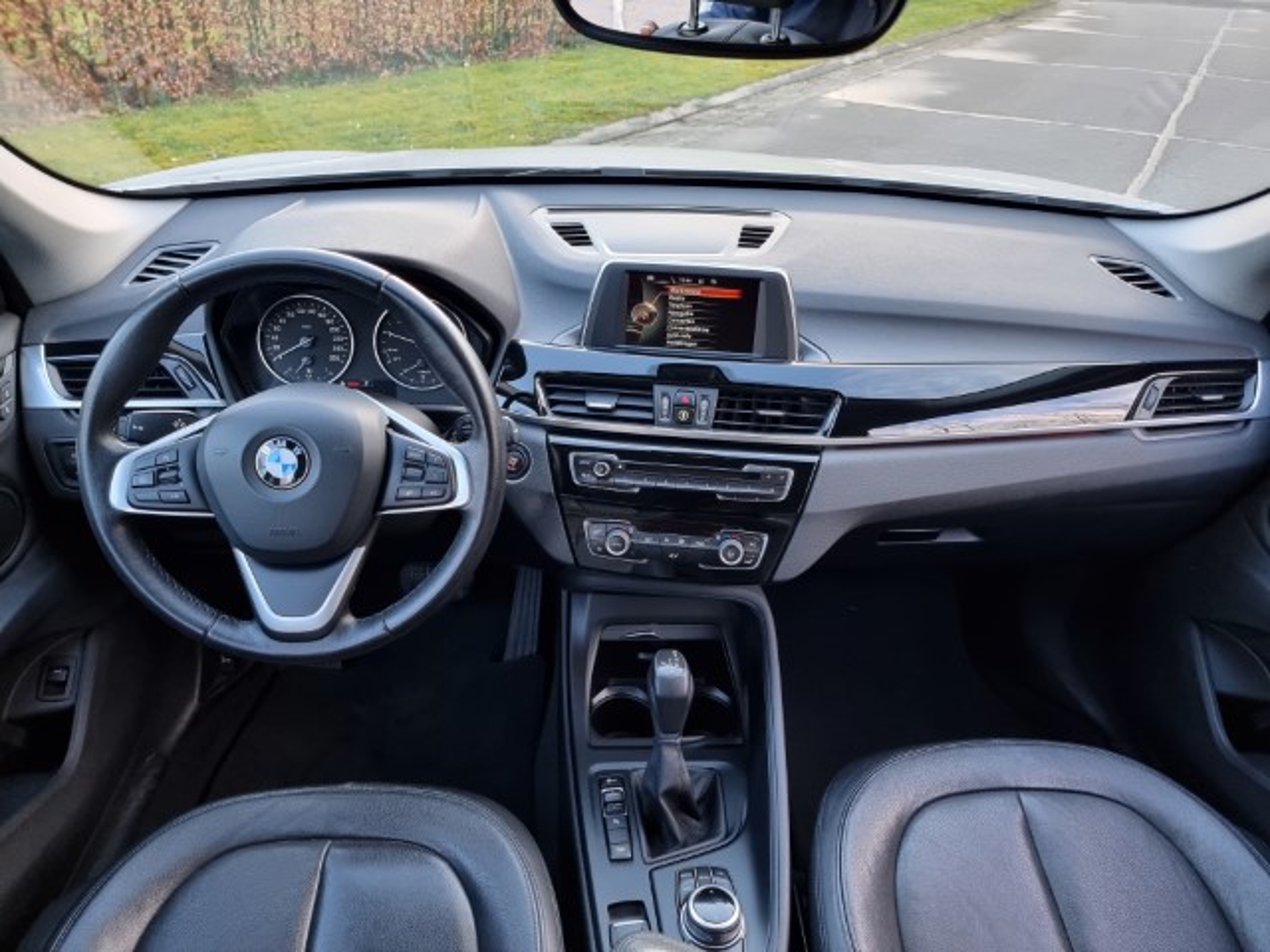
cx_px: 635
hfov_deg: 71.6
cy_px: 476
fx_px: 881
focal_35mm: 24
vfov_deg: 56.8
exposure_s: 1/120
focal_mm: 6.7
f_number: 1.8
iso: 200
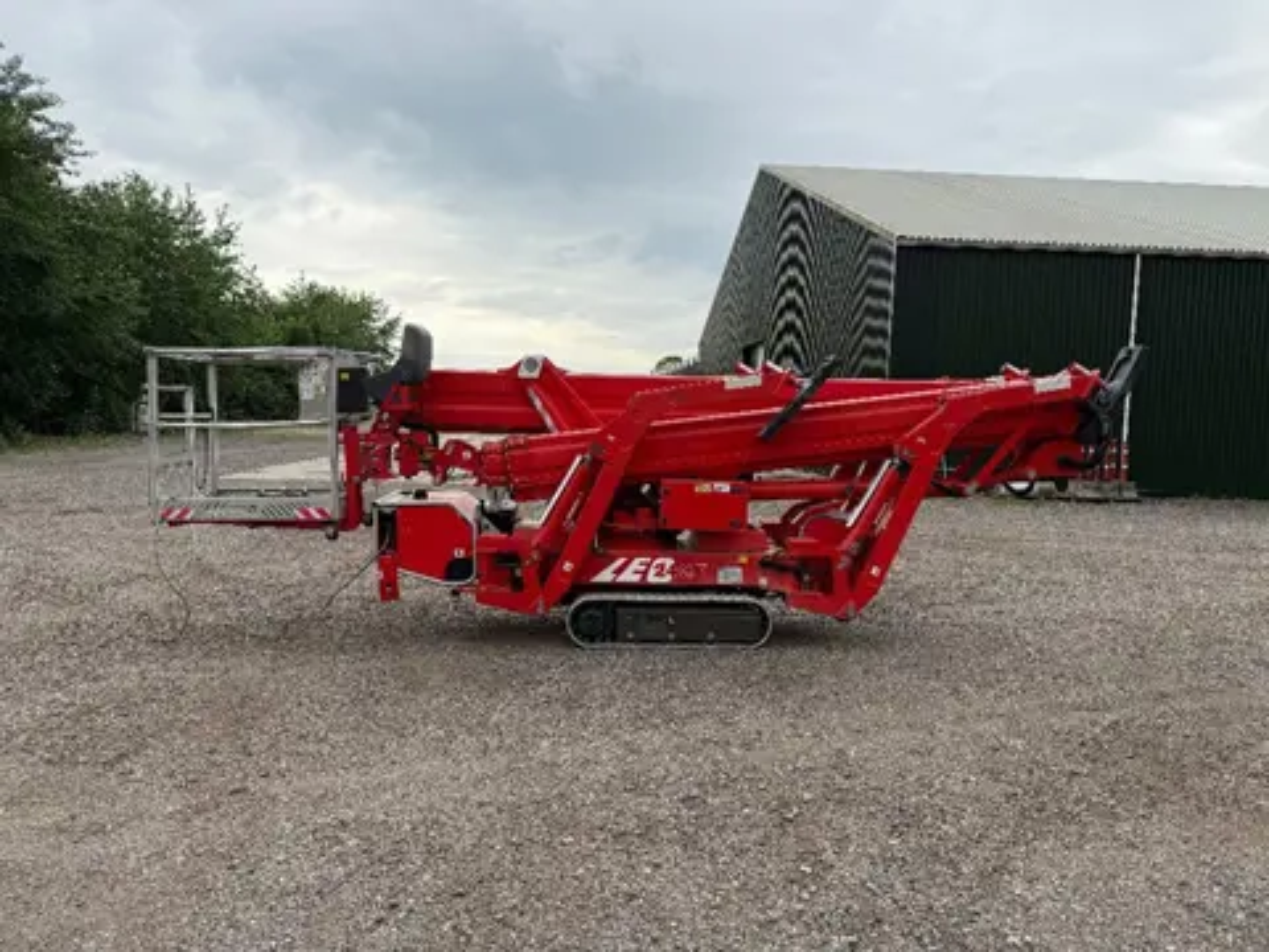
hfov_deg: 71.6
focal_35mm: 24
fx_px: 880
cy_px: 476
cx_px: 634
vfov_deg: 56.8
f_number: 1.78
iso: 80
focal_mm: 6.76
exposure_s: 1/1385
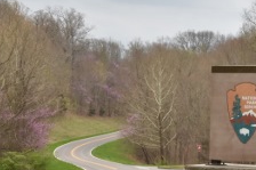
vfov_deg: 8.4
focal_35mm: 163
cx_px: 183
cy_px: 141
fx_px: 1158
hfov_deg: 12.6
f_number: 18
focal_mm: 38
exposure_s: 1/125
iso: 1000
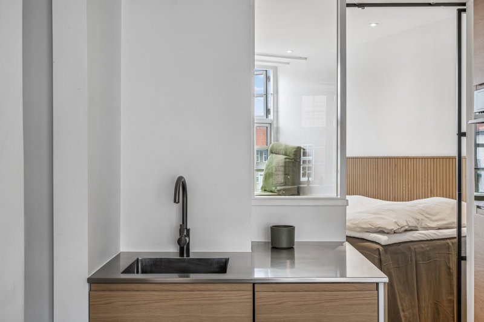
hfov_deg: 48.5
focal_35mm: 40
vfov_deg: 33.4
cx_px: 242
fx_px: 538
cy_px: 161
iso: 160
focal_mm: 40
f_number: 10
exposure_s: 1/5
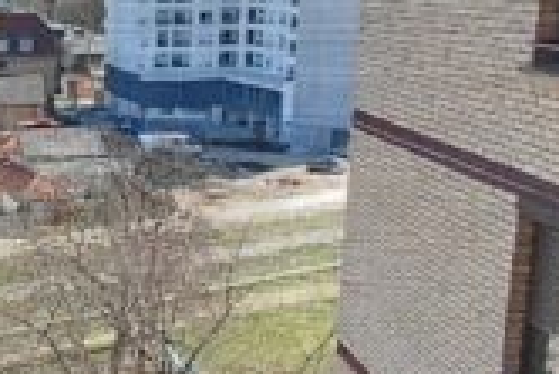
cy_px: 243
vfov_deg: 17.1
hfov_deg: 21.2
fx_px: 1243
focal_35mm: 80
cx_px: -286
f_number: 2.2
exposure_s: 1/329
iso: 40
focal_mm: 1.64
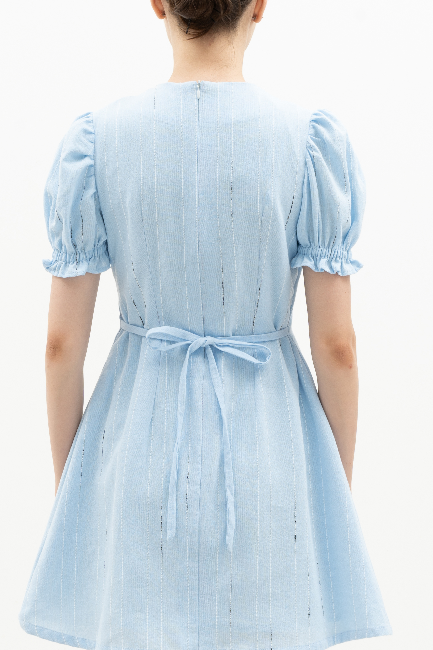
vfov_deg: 35.0
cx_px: 202
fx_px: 1028
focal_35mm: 57
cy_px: 308
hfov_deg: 23.8
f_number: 11
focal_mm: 41
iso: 100
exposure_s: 1/160
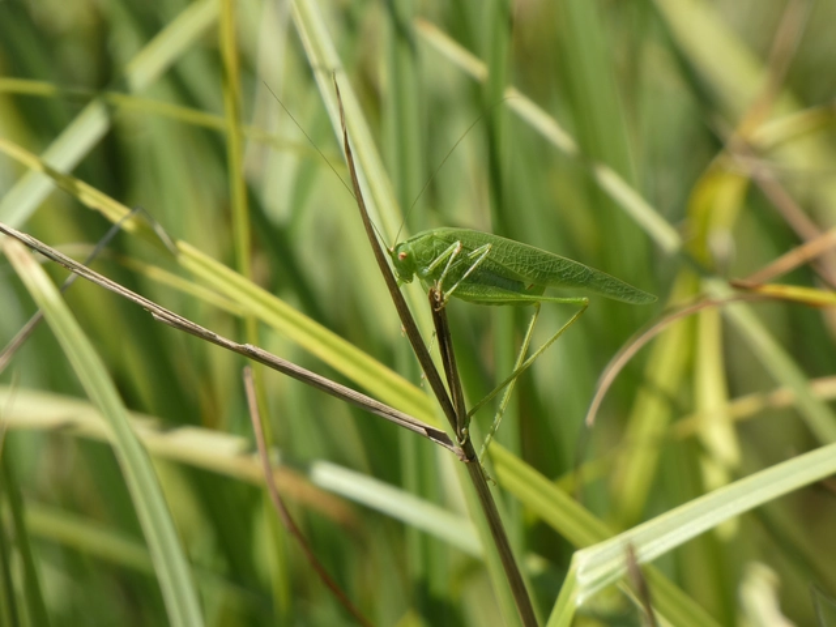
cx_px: 418
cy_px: 314
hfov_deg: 3.3
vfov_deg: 2.5
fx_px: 14490
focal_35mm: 600
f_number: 5.6
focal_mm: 107.6
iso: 80
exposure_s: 1/320
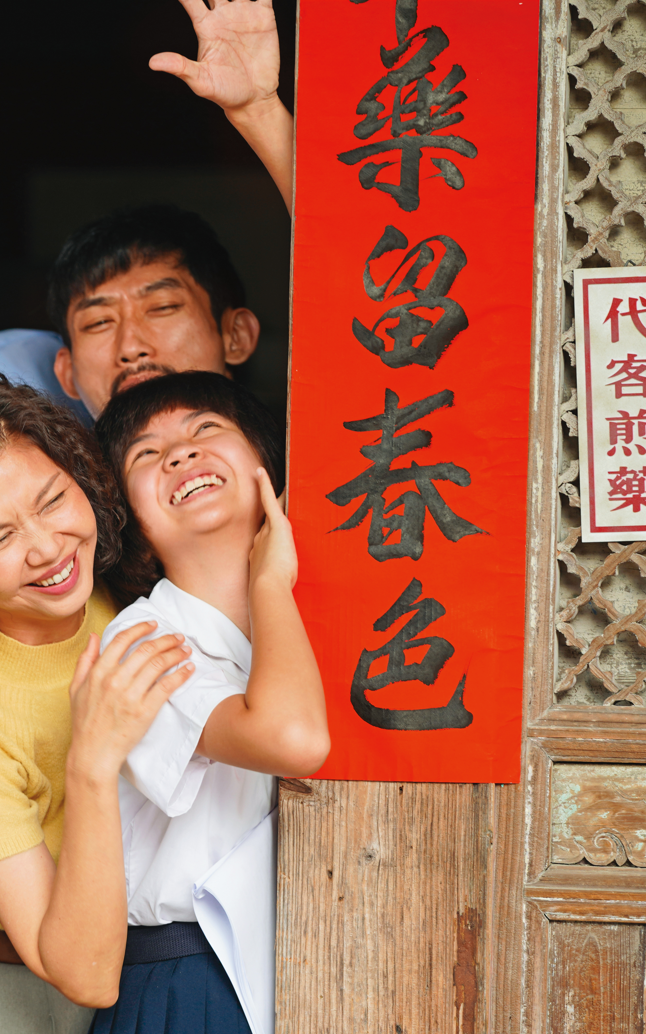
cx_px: -110
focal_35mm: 205
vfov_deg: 10.2
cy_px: 517
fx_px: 5775
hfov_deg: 6.4
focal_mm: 134
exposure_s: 1/125
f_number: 3.5
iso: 125
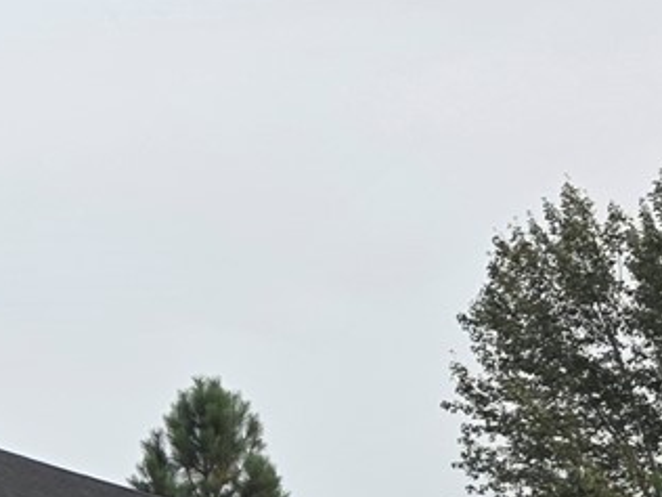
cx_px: -1169
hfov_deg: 10.4
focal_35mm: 149
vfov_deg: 9.5
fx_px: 2849
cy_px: 858
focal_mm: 6.3
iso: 80
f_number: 1.7
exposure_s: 1/2657
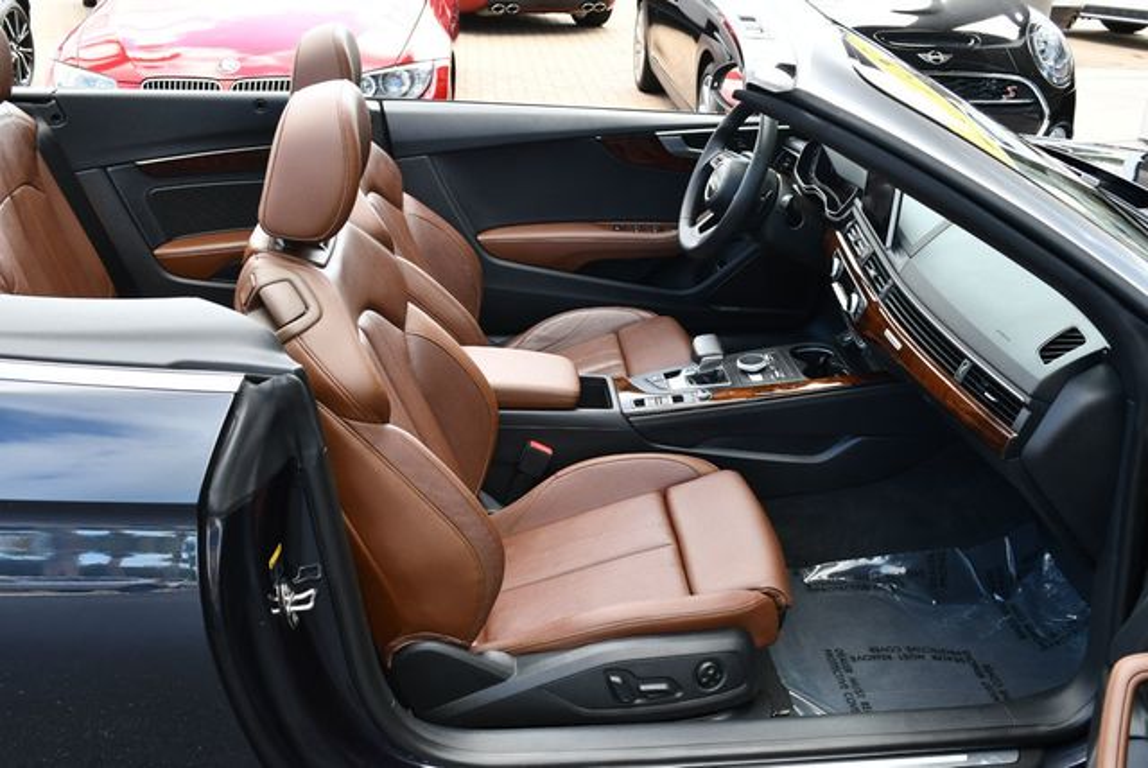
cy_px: 384
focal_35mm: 36
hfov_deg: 53.1
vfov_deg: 36.9
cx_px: 574
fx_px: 1149
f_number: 5
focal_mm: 18
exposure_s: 1/250
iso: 400
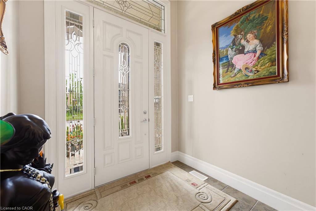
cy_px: 106
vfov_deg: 81.3
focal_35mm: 14
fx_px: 123
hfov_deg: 104.2
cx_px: 158
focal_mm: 14
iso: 800
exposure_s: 1/8
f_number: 10
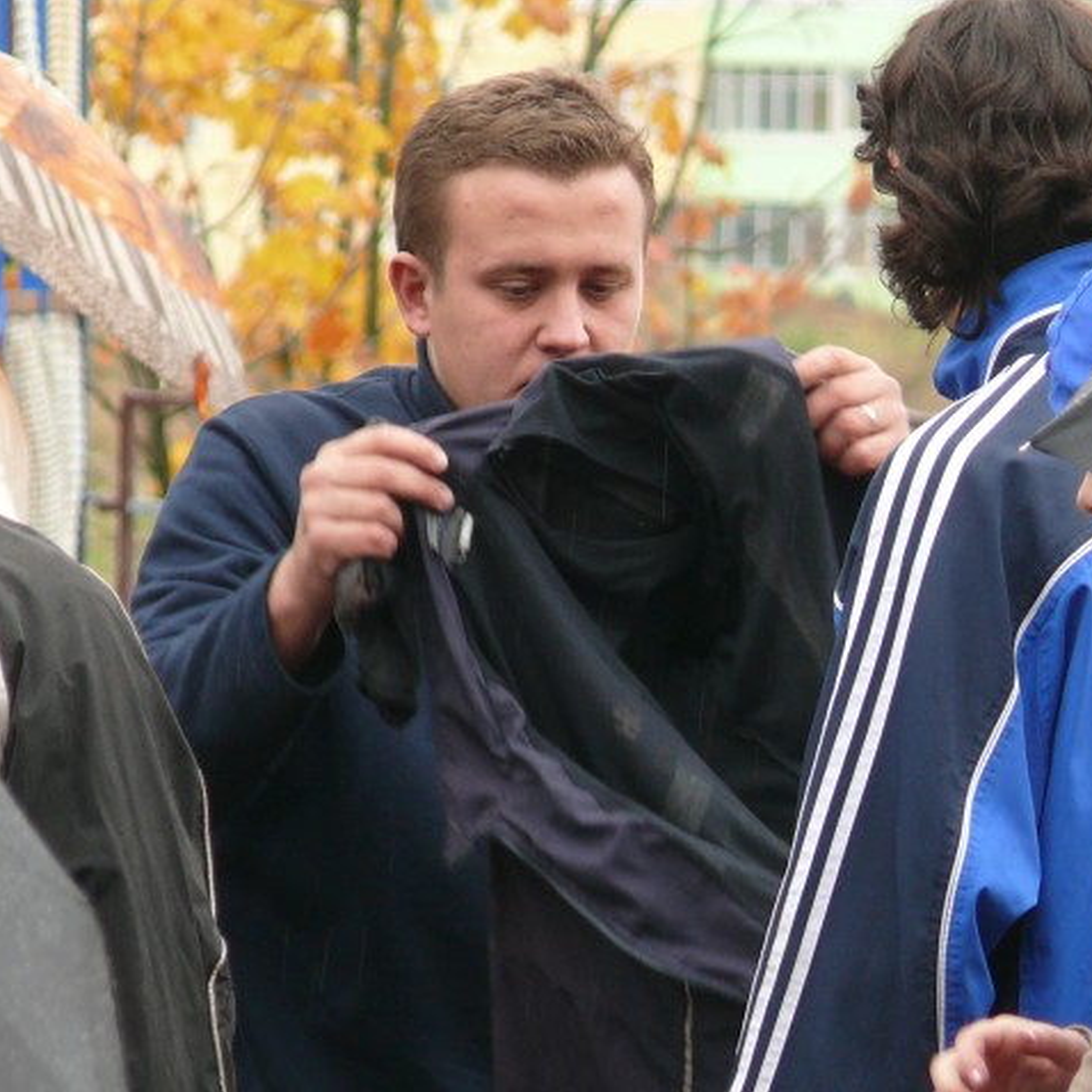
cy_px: 546
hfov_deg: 3.1
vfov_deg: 3.1
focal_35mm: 559
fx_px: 19951
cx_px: 505
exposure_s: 1/100
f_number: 3.6
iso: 100
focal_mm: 56.1
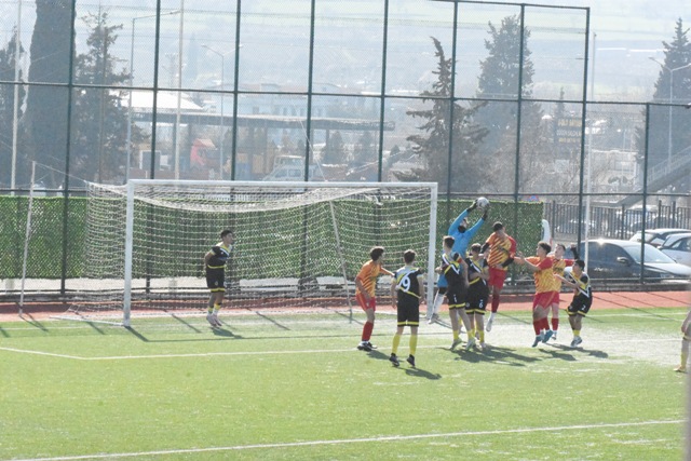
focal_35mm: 183
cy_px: 230
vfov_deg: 7.5
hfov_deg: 11.2
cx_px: 346
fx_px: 3513
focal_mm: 122
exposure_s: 1/5000
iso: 16000
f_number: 18
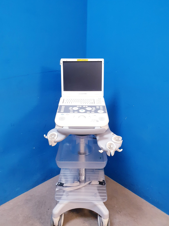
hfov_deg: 51.4
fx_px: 176
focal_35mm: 27
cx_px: 85
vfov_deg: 65.3
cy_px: 115
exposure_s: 1/50
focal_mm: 4.3
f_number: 2.4
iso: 400
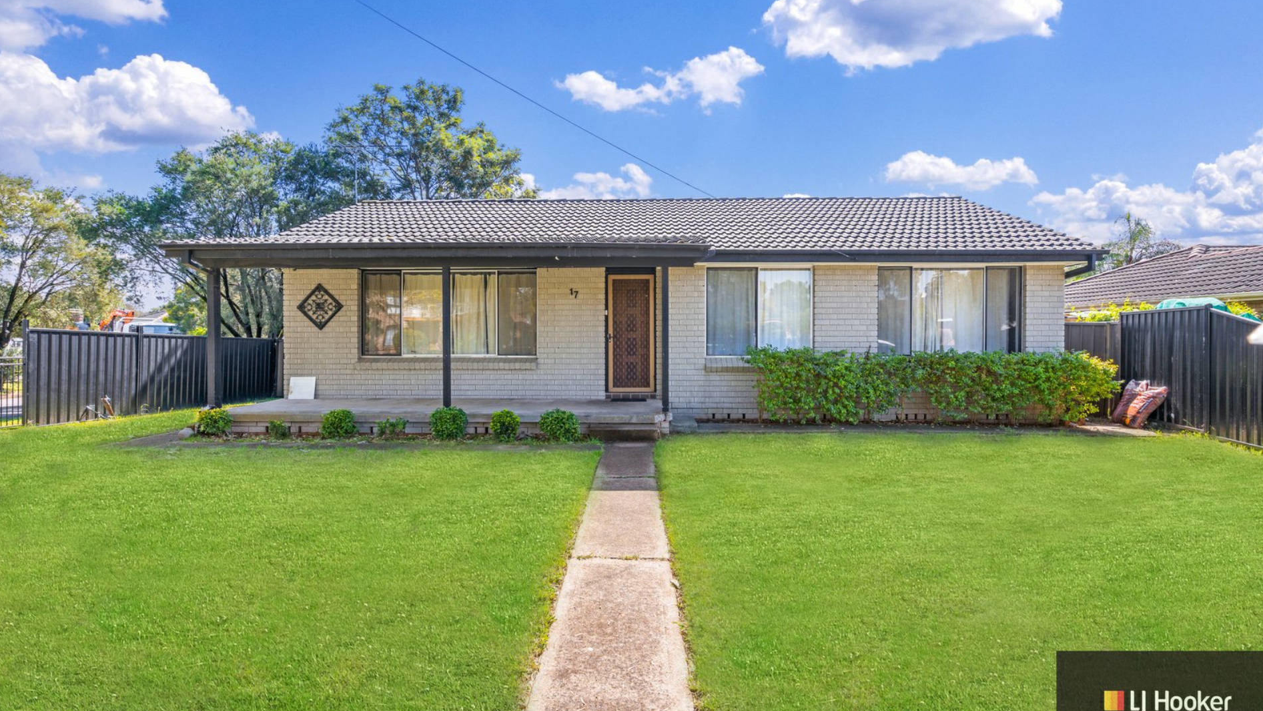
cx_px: 639
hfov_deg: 95.9
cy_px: 328
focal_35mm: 17
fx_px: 569
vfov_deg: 63.8
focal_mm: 16
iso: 400
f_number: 9
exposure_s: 1/100
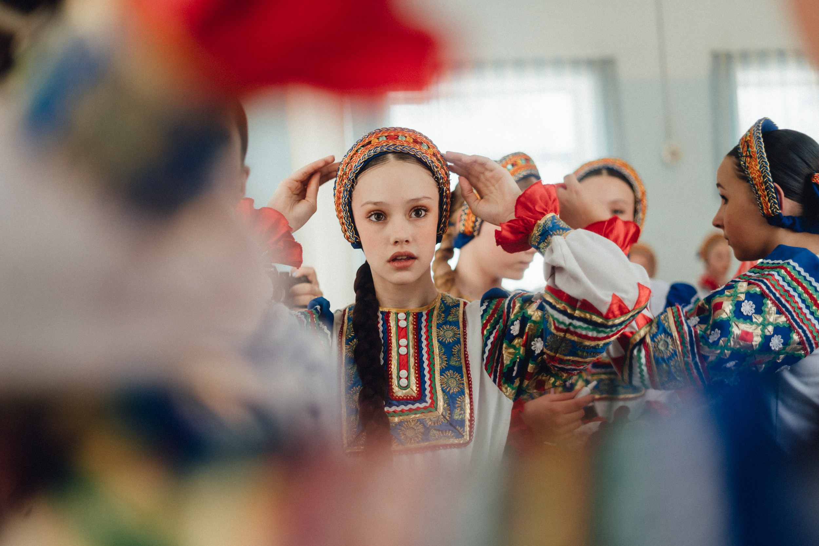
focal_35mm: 50
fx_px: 1137
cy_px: 273
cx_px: 410
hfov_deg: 39.6
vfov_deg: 27.0
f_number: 1.8
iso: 250
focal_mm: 50
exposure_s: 1/200
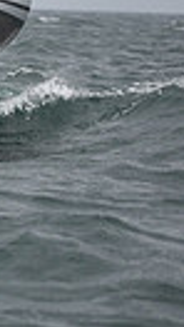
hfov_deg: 3.6
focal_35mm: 324
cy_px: -36
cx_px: -532
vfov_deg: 6.6
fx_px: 2801
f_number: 3.2
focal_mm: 70
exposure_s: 1/1000
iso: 320
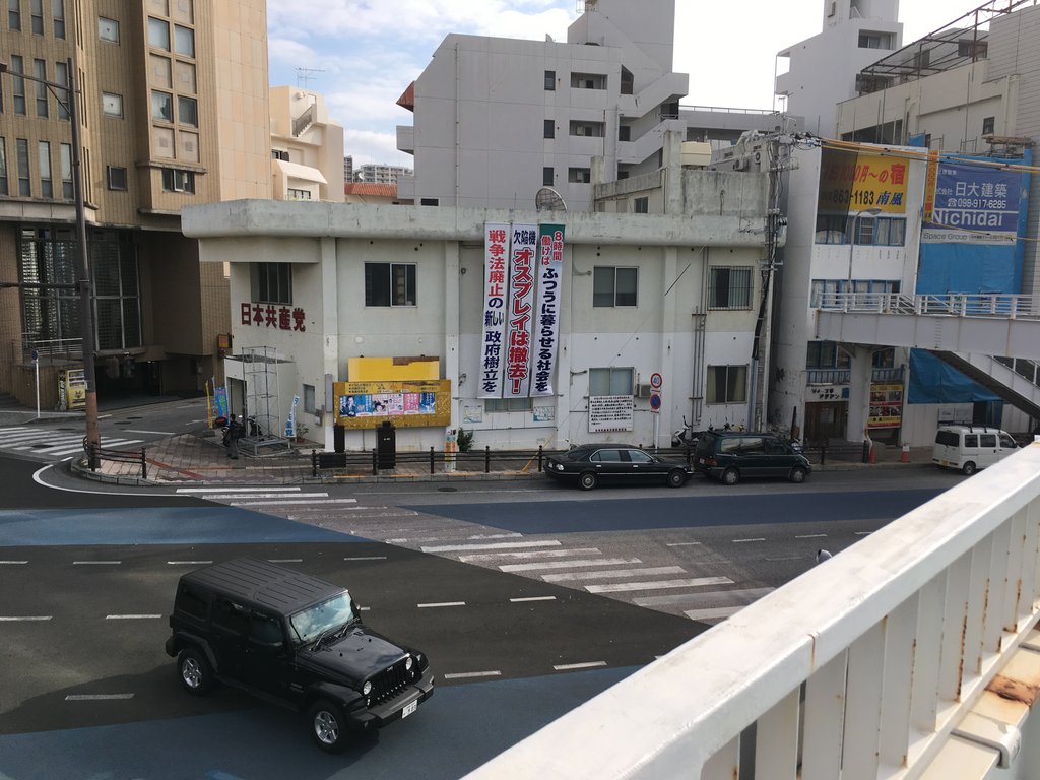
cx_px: 520
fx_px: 871
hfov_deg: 61.7
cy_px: 390
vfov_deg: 48.2
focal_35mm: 29
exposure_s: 1/1202
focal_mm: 4.15
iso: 25
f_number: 2.2
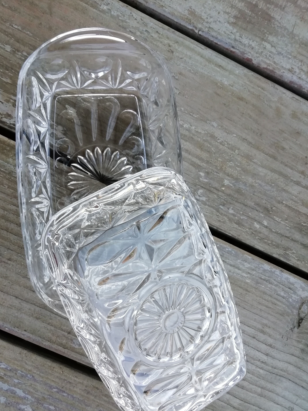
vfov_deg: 61.6
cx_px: 137
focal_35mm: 29
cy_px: 216
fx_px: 344
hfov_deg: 48.1
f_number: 2.2
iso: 80
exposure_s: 1/100
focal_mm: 3.21
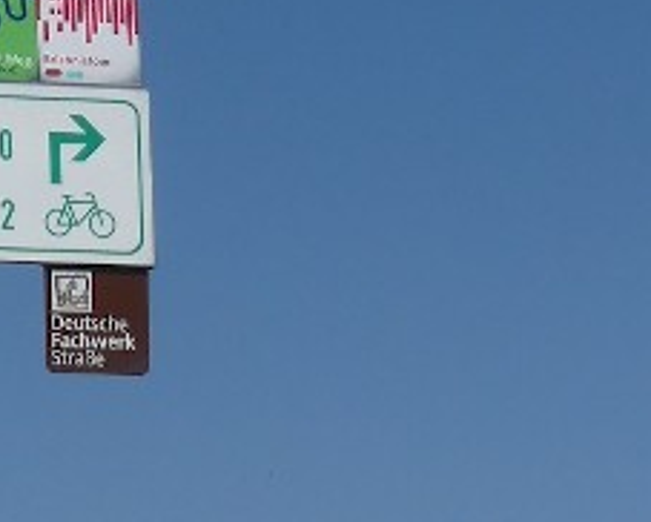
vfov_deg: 8.9
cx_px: -189
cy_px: -6
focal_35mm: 172
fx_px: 3317
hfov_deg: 11.0
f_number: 4
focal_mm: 9.1
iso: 100
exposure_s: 1/2000
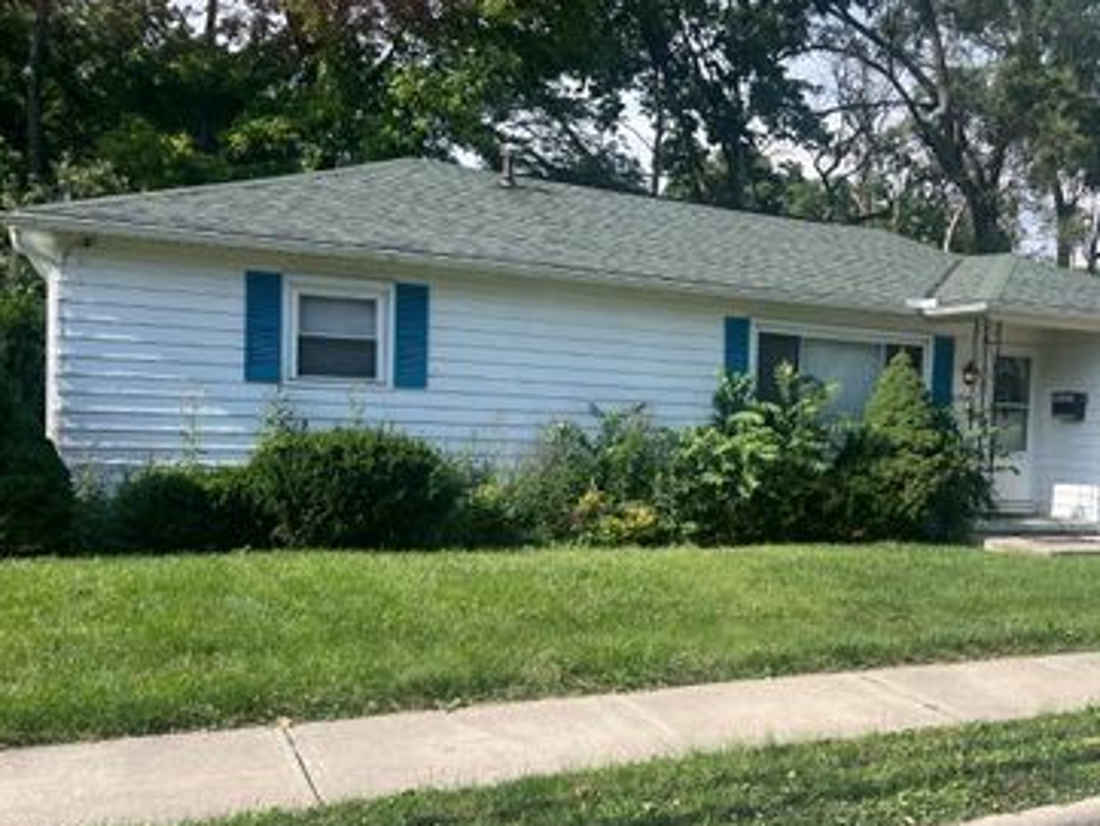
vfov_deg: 39.6
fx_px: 1144
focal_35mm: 36
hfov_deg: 50.3
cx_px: 747
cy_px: 462
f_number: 1.5
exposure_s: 1/2841
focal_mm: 5.7
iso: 50
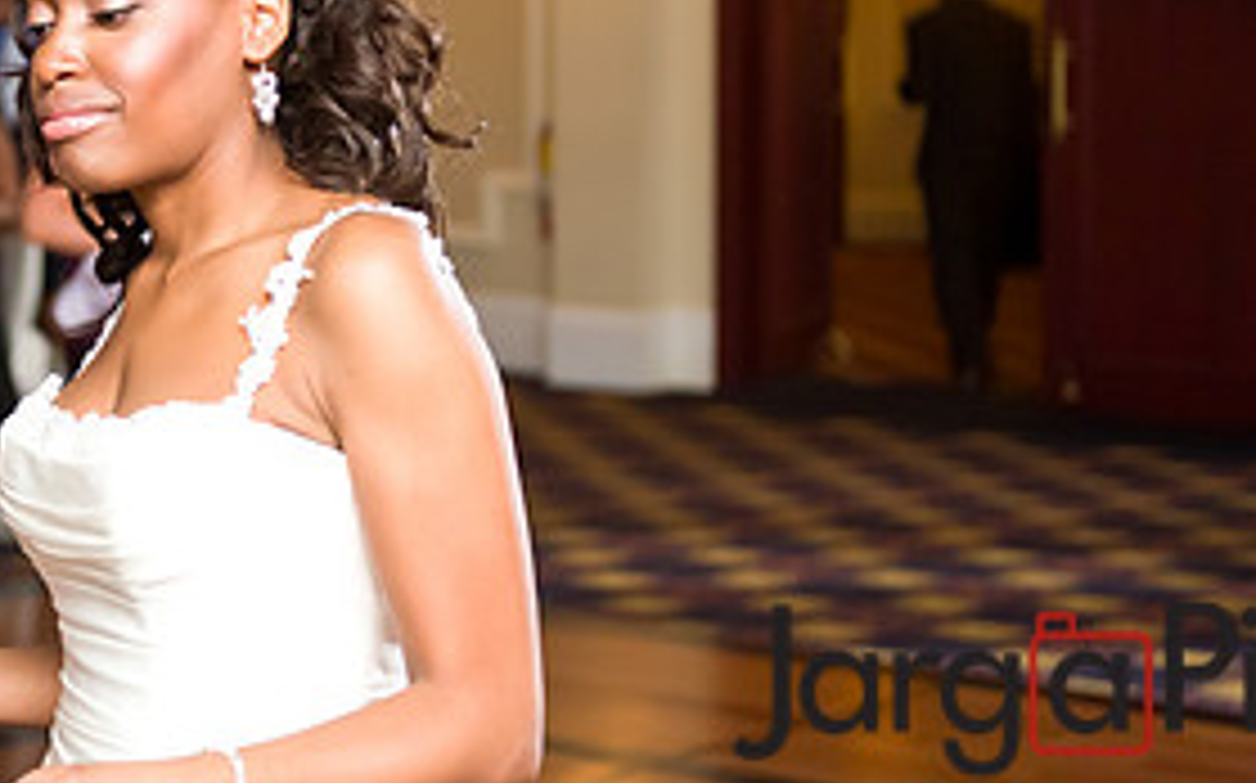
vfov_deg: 12.2
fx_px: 3626
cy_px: 40
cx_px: 104
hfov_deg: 19.3
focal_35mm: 106
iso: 3200
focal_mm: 50
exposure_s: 1/125
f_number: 2.8
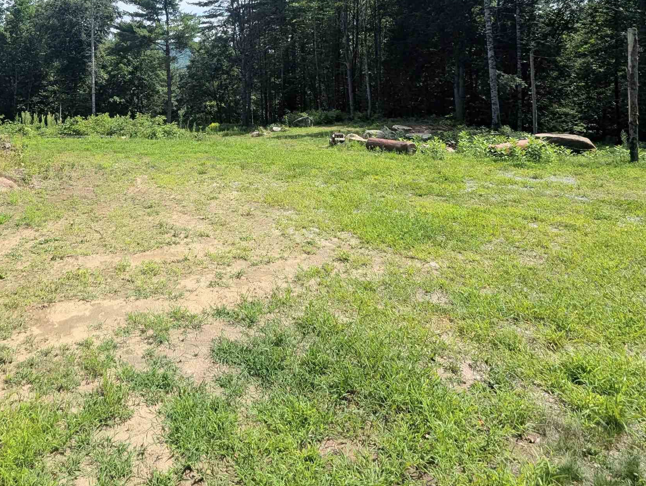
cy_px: 63
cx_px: 182
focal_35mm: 24
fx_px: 448
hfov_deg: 68.1
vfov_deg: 51.3
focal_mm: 1.95
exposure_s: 1/1692
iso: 49
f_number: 2.2
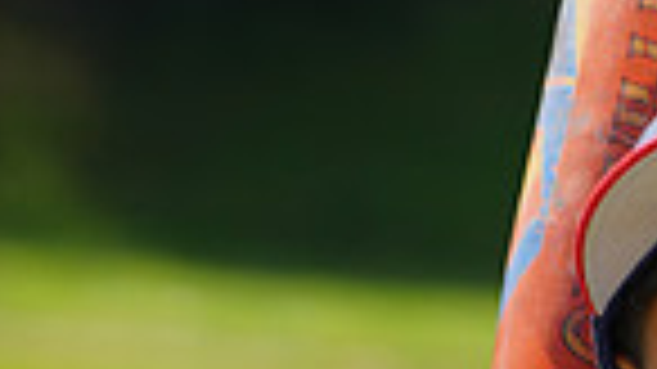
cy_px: 824
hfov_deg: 2.6
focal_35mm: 843
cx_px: 718
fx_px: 14681
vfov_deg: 1.4
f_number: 8
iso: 100
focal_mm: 203
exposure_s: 1/250
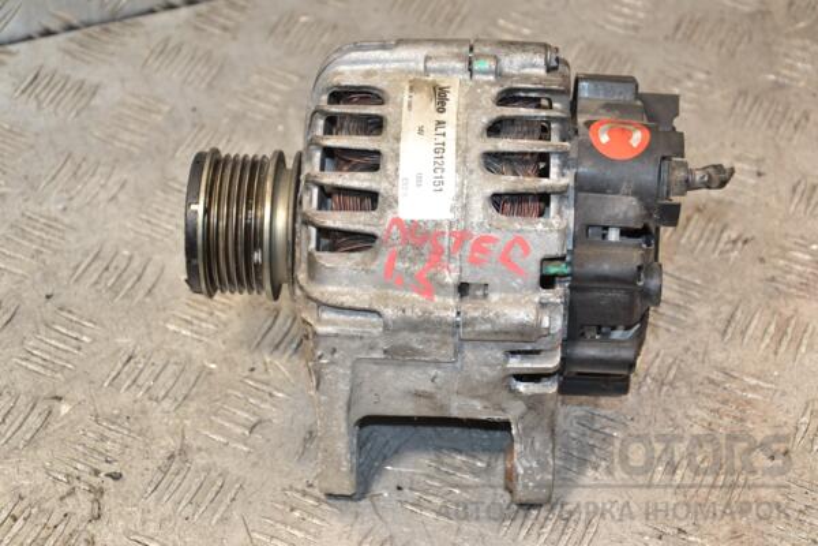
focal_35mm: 87
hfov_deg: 23.4
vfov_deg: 15.7
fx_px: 1977
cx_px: 409
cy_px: 273
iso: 800
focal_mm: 58
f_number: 5
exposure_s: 1/125
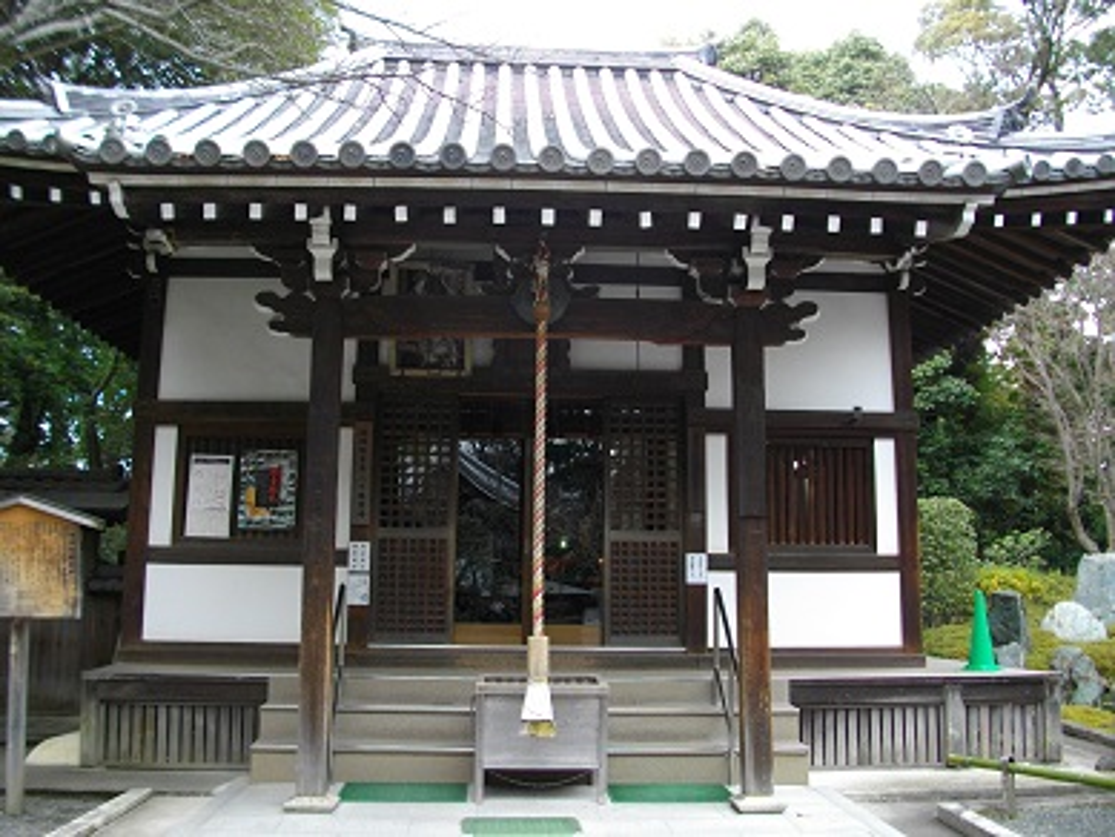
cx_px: 558
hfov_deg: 56.8
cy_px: 418
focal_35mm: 32
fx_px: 1031
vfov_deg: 44.2
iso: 200
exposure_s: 1/60
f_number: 2.9
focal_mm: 5.7
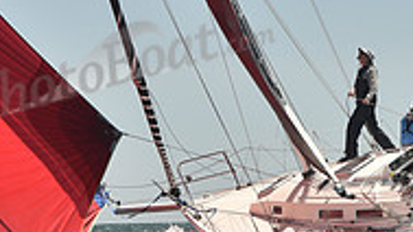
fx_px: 3349
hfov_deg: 7.0
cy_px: 150
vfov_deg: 4.0
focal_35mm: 306
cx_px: 389
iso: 250
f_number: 5.6
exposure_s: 1/800
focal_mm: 95
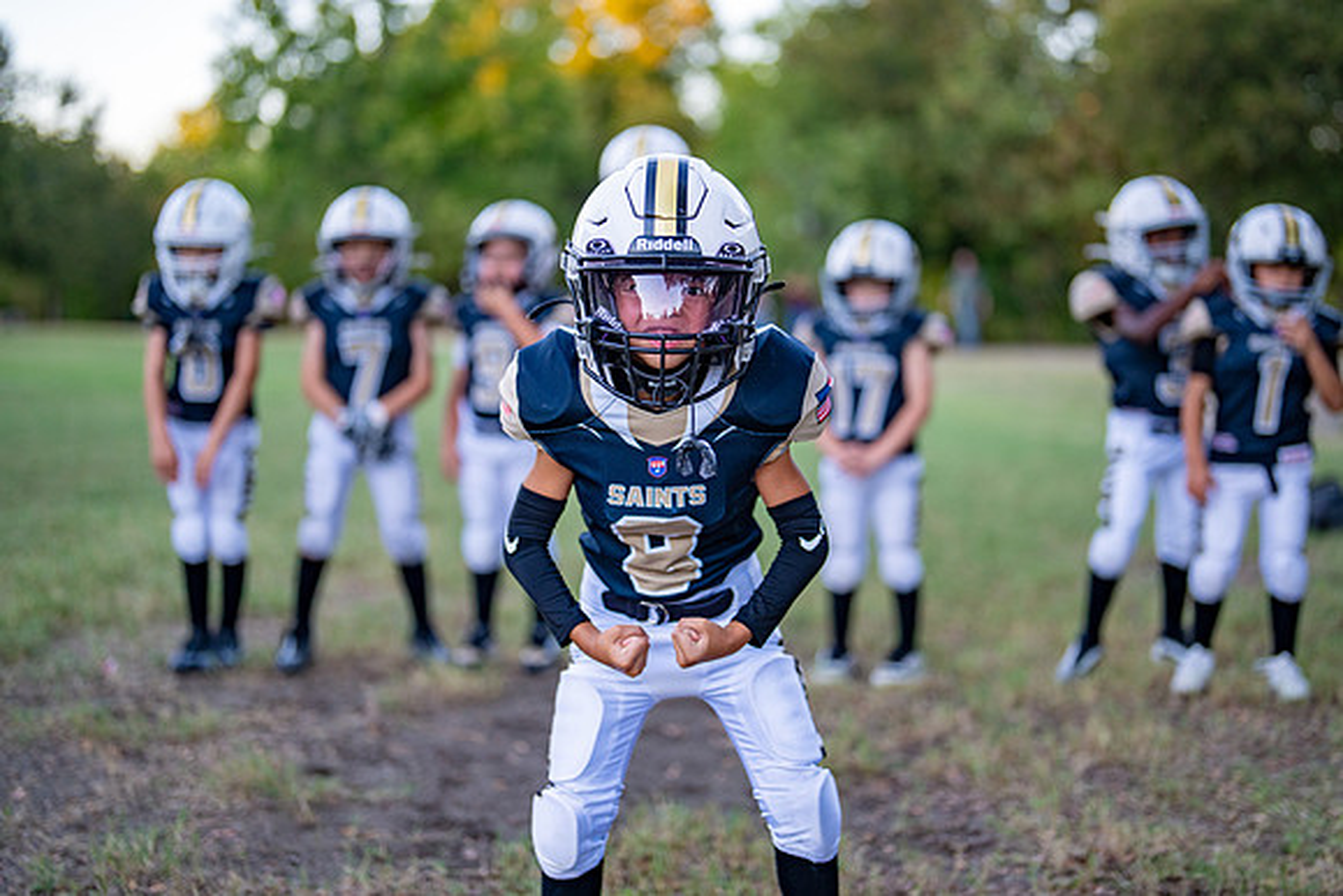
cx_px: 690
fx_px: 1951
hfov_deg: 38.0
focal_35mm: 52
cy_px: 431
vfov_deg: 25.9
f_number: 1.2
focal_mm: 50
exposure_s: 1/1000
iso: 500
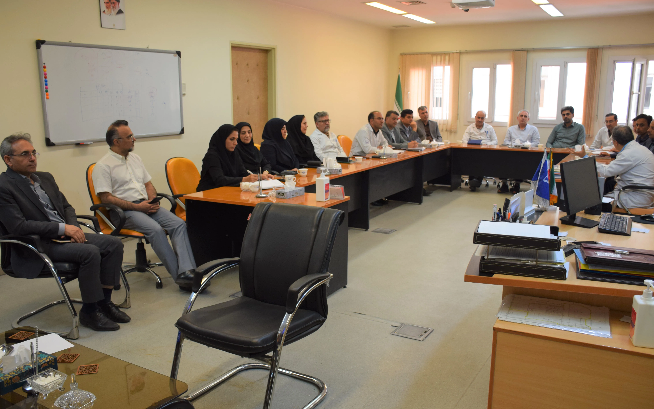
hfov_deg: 61.2
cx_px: 326
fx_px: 553
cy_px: 207
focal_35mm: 31
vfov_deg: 40.6
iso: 450
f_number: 4
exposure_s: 1/60
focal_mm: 20
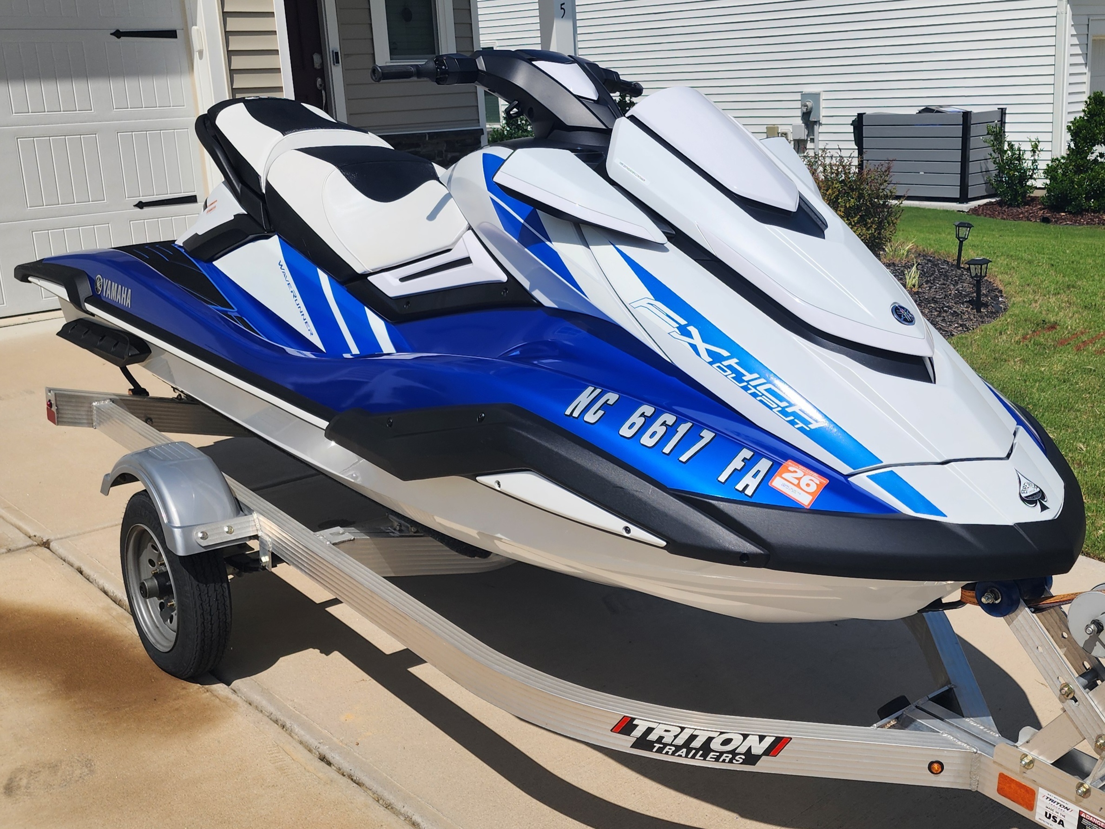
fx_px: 734
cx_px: 552
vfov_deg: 58.9
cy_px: 414
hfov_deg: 73.9
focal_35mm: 23
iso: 12
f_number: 1.8
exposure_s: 1/3333
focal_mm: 6.4
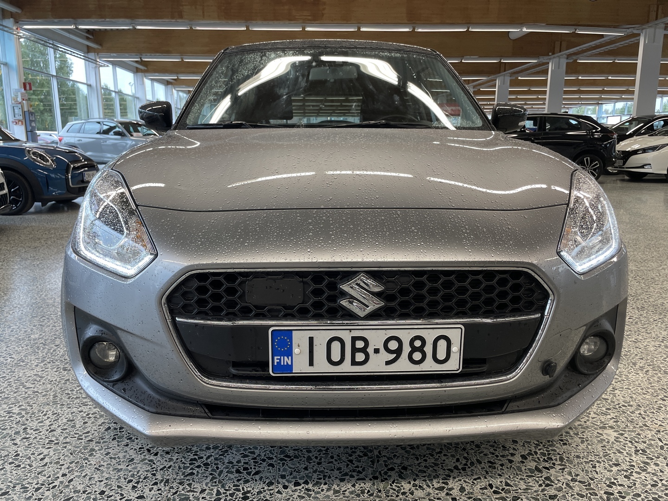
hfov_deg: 67.3
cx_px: 334
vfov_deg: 53.1
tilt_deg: -11.1
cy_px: 250
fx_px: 502
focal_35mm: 26
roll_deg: +0.5
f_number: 1.6
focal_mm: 4.2
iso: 100
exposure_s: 1/121
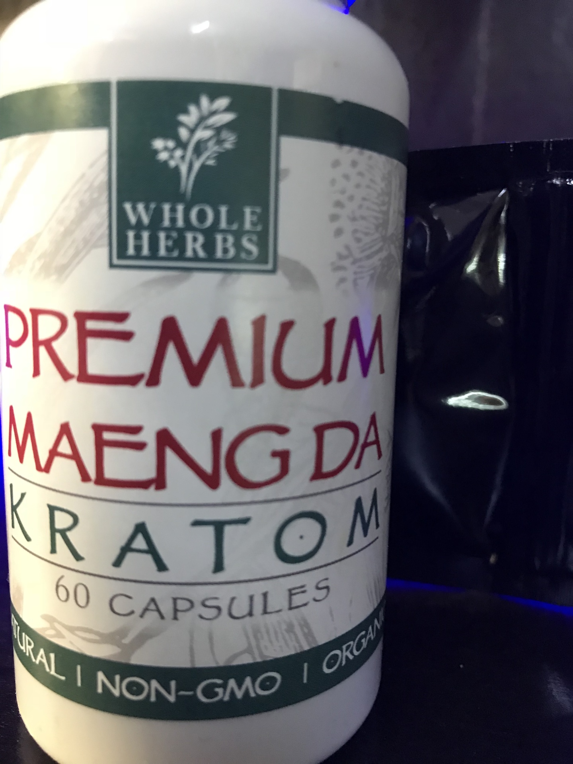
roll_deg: -1.7
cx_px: 286
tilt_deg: -8.8
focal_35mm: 28
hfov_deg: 49.7
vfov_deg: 63.4
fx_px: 618
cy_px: 382
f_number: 1.8
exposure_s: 1/15
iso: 80
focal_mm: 3.99
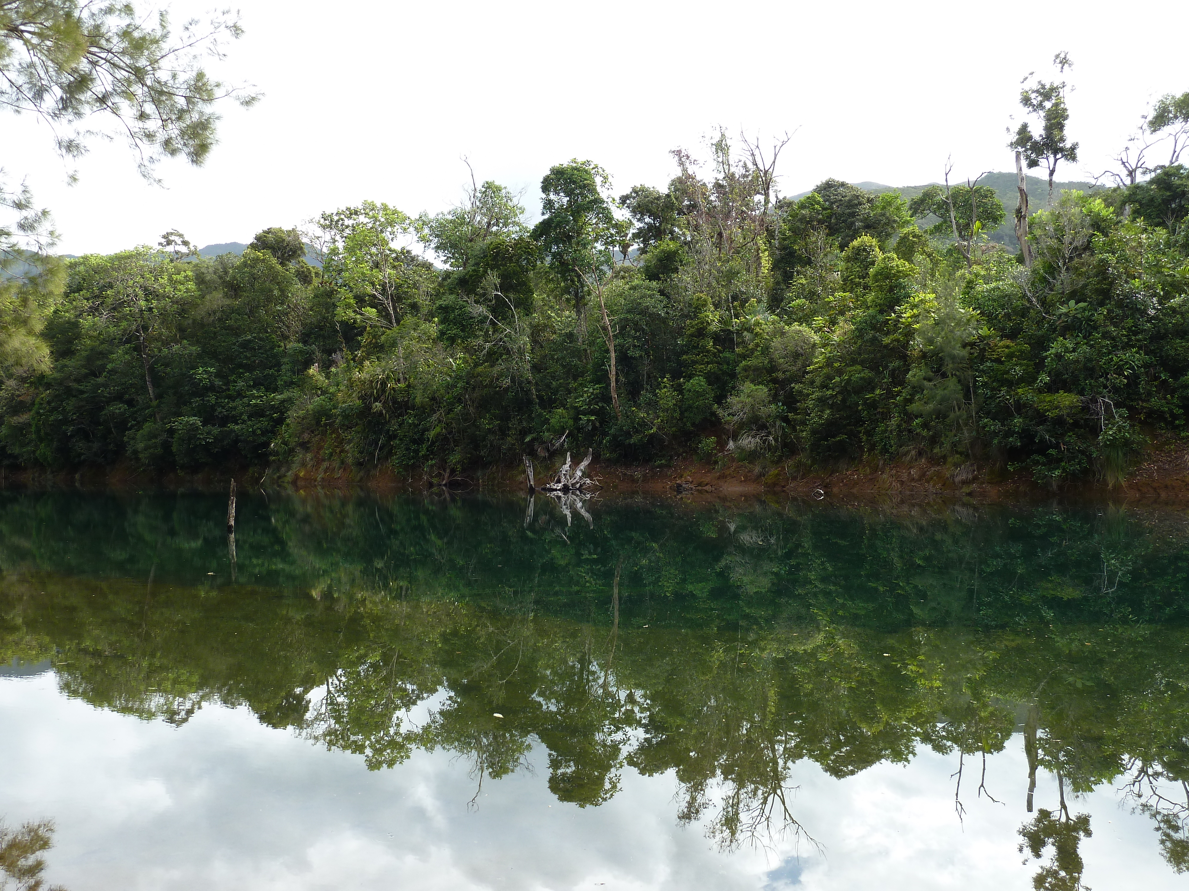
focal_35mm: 35
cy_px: 446
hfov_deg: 52.6
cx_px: 594
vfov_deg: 40.7
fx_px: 1202
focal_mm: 5.7
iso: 80
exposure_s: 1/125
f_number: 4
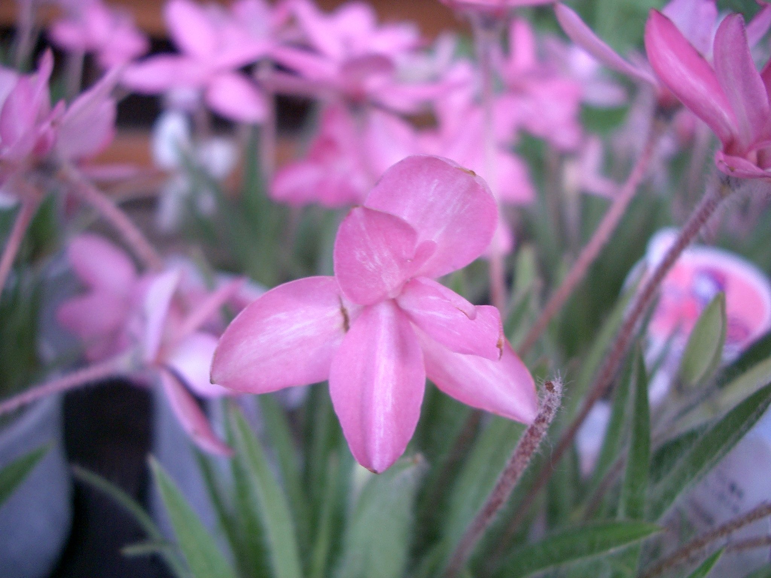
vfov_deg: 40.7
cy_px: 289
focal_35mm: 35
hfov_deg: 52.6
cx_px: 386
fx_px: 780
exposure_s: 1/60
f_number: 2.6
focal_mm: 5.8
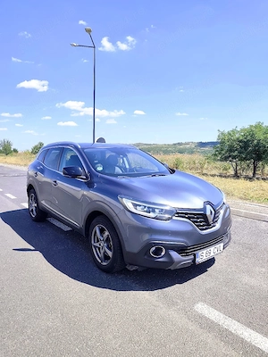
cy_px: 178
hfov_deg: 58.9
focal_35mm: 23
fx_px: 237
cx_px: 134
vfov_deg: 73.9
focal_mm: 6.19
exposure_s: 1/833
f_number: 1.65
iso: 50
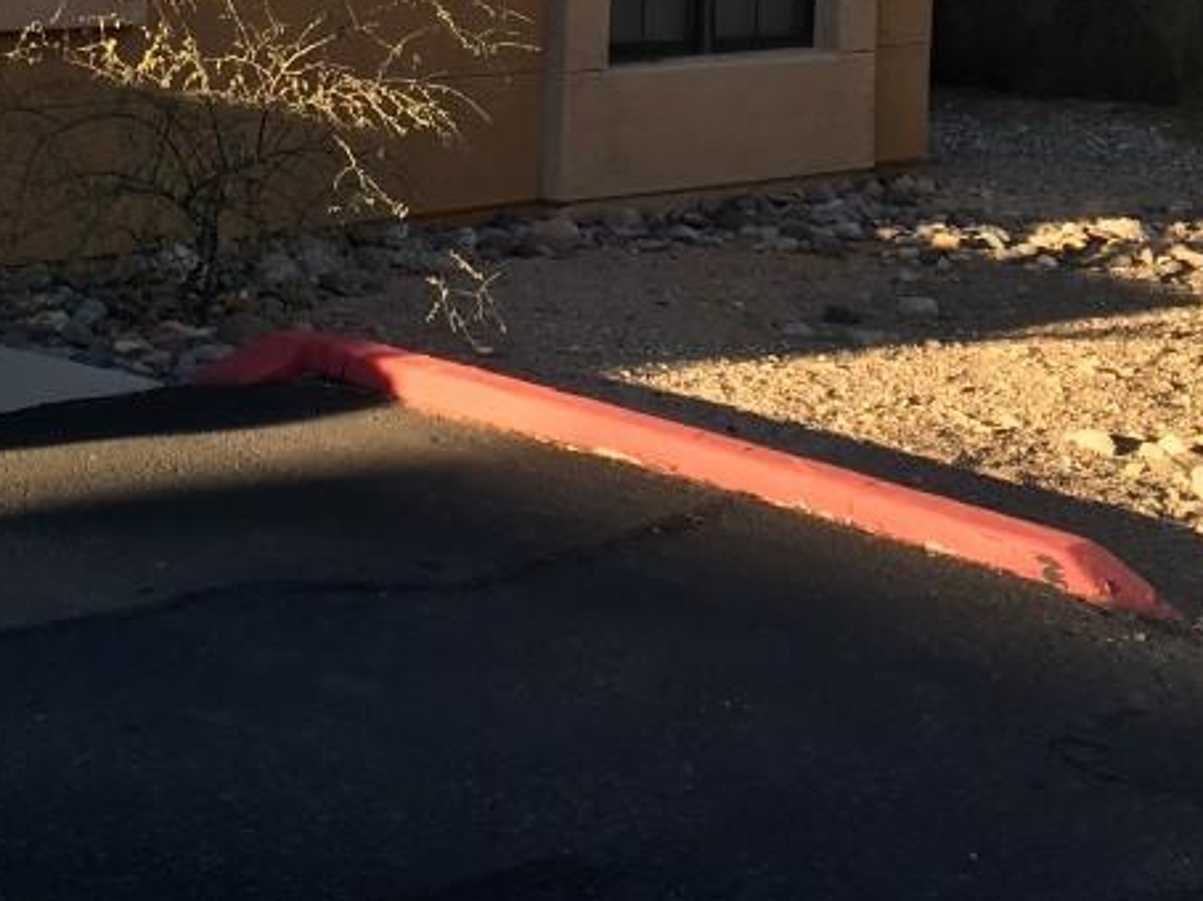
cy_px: -111
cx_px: 175
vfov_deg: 15.6
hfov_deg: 21.0
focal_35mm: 92
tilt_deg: -3.0
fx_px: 3196
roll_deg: +0.2
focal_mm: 4.15
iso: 25
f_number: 2.2
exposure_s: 1/460
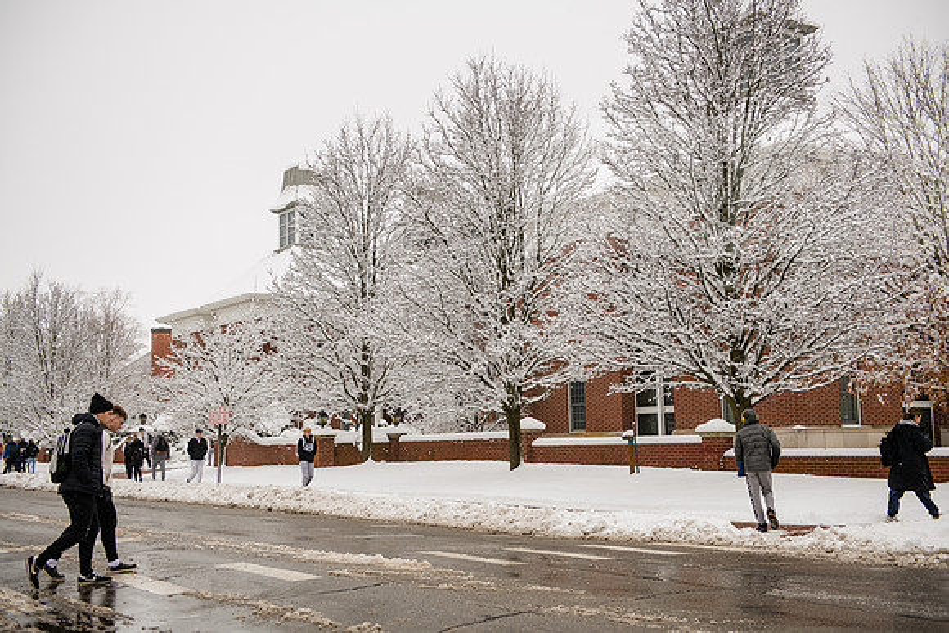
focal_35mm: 44
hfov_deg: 44.5
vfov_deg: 30.5
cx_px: 474
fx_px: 1160
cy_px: 316
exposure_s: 1/500
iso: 125
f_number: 3.5
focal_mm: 44
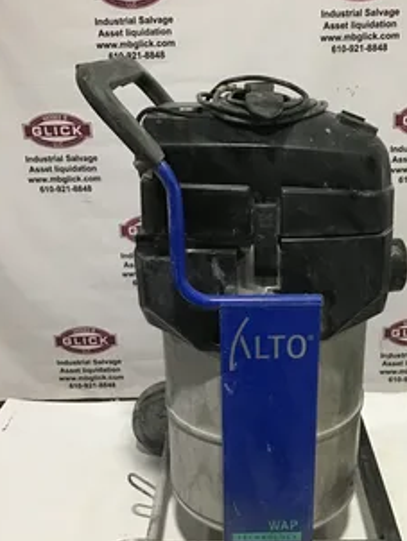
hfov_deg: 35.0
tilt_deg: -21.1
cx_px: 249
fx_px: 642
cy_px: 305
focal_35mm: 41
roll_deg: +0.6
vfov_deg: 45.6
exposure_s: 1/30
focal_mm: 3.3
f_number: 2.4
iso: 200
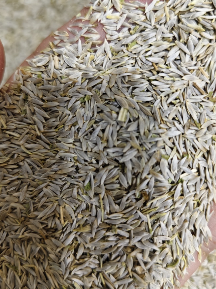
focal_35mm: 28
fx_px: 233
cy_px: 141
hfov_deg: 49.6
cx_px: 123
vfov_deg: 63.4
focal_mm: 5.56
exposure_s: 1/50
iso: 825
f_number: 1.88
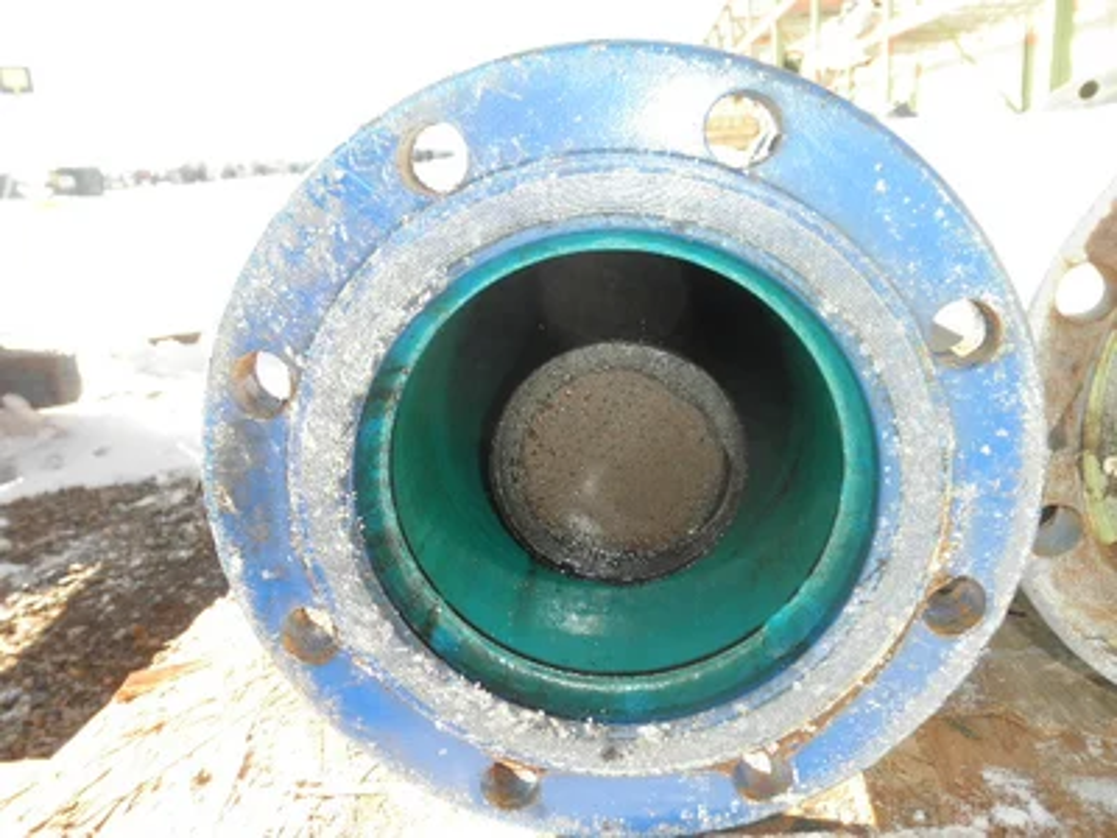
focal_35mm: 28
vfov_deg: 49.7
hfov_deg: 63.4
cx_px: 558
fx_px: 904
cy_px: 419
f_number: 3
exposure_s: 1/160
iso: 64
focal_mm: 5
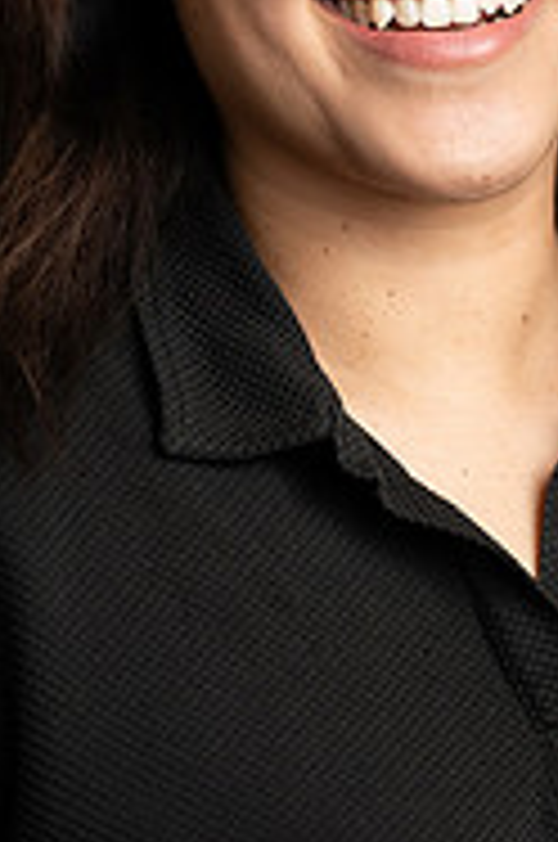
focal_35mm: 234
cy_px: 252
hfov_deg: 5.8
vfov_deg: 8.8
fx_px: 5460
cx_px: 369
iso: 320
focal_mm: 97
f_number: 2.8
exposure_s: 1/200
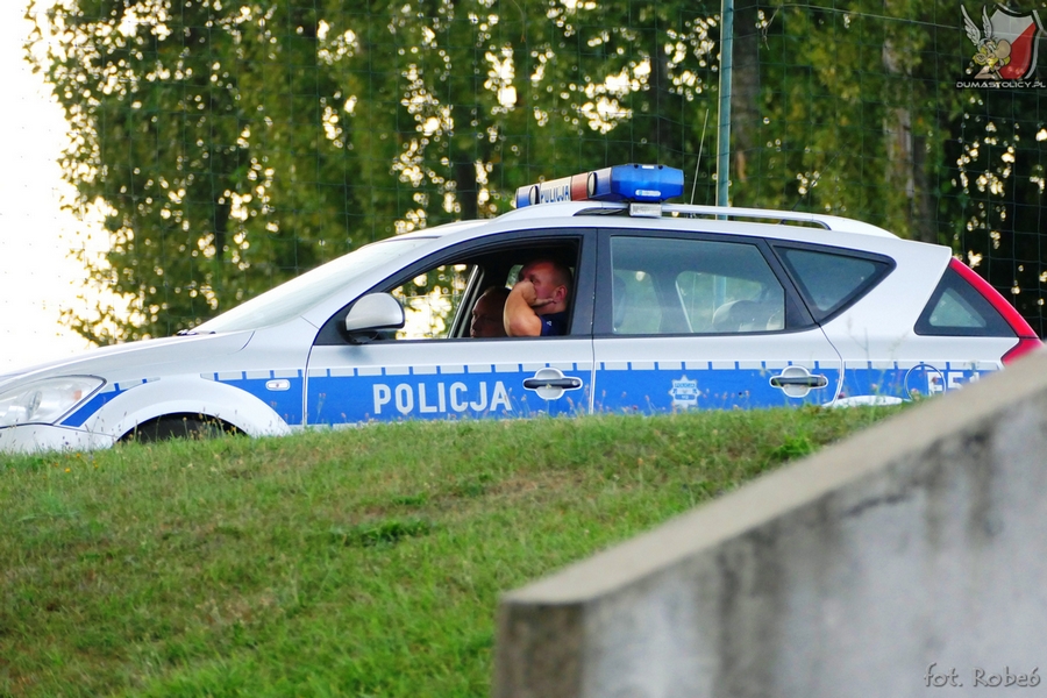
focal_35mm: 400
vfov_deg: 3.4
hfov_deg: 5.2
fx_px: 11632
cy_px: 349
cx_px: 524
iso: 1250
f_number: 4
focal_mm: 145.95
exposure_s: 1/500
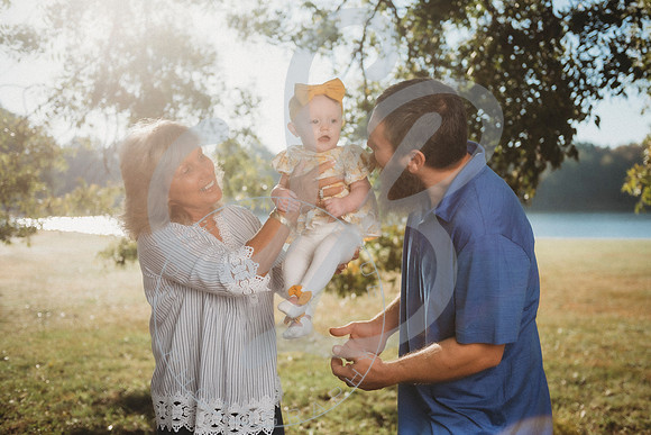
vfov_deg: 32.3
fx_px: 750
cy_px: 217
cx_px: 332
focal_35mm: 41
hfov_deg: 46.9
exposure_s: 1/1000
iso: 100
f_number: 2.8
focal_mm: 40
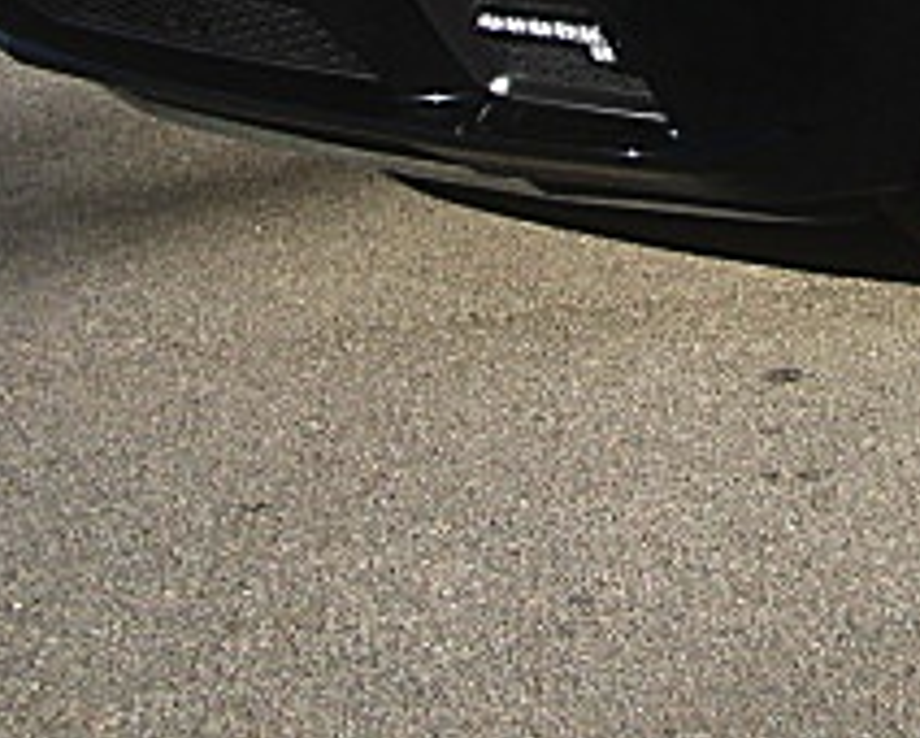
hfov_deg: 17.2
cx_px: 1128
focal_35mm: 106
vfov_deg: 13.9
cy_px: -260
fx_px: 2889
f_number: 2.8
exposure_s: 1/400
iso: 50
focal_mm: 6.3
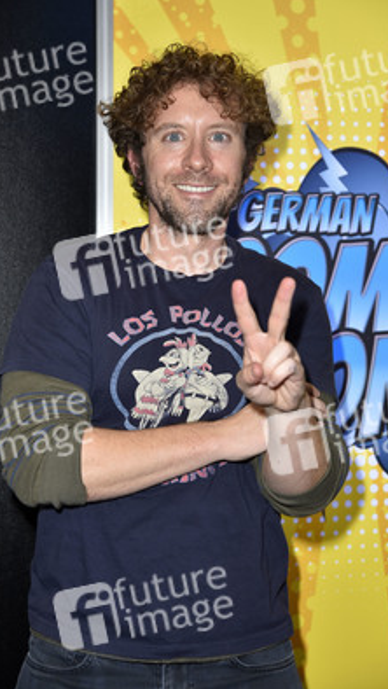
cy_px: 346
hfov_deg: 17.5
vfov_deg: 30.6
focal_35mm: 69
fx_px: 1260
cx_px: 194
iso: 400
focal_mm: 65
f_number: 4.5
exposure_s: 1/160
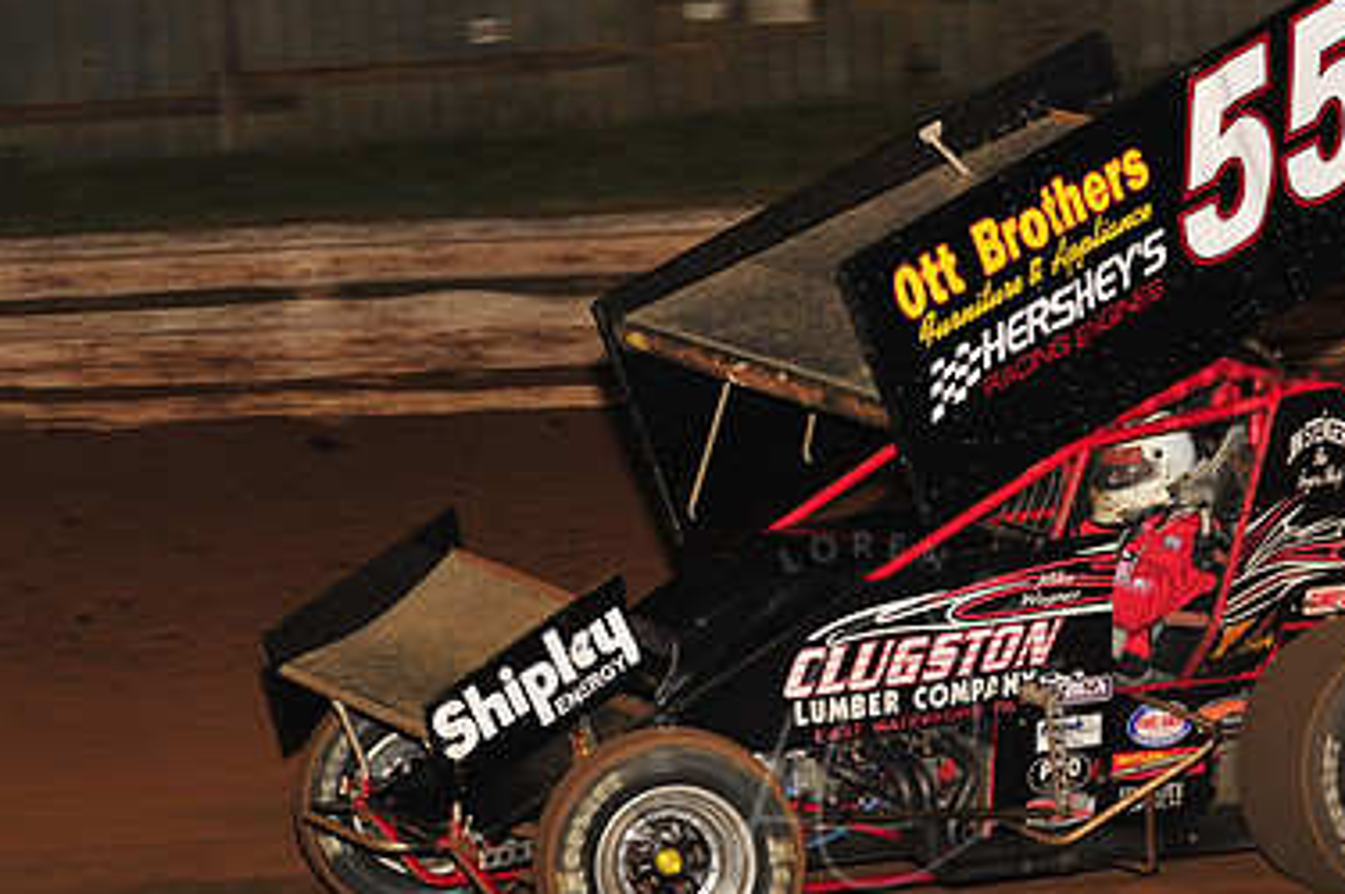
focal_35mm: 185
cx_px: 862
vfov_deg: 7.4
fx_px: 6906
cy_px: 418
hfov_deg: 11.1
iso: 1000
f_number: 7.1
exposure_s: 1/320
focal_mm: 120
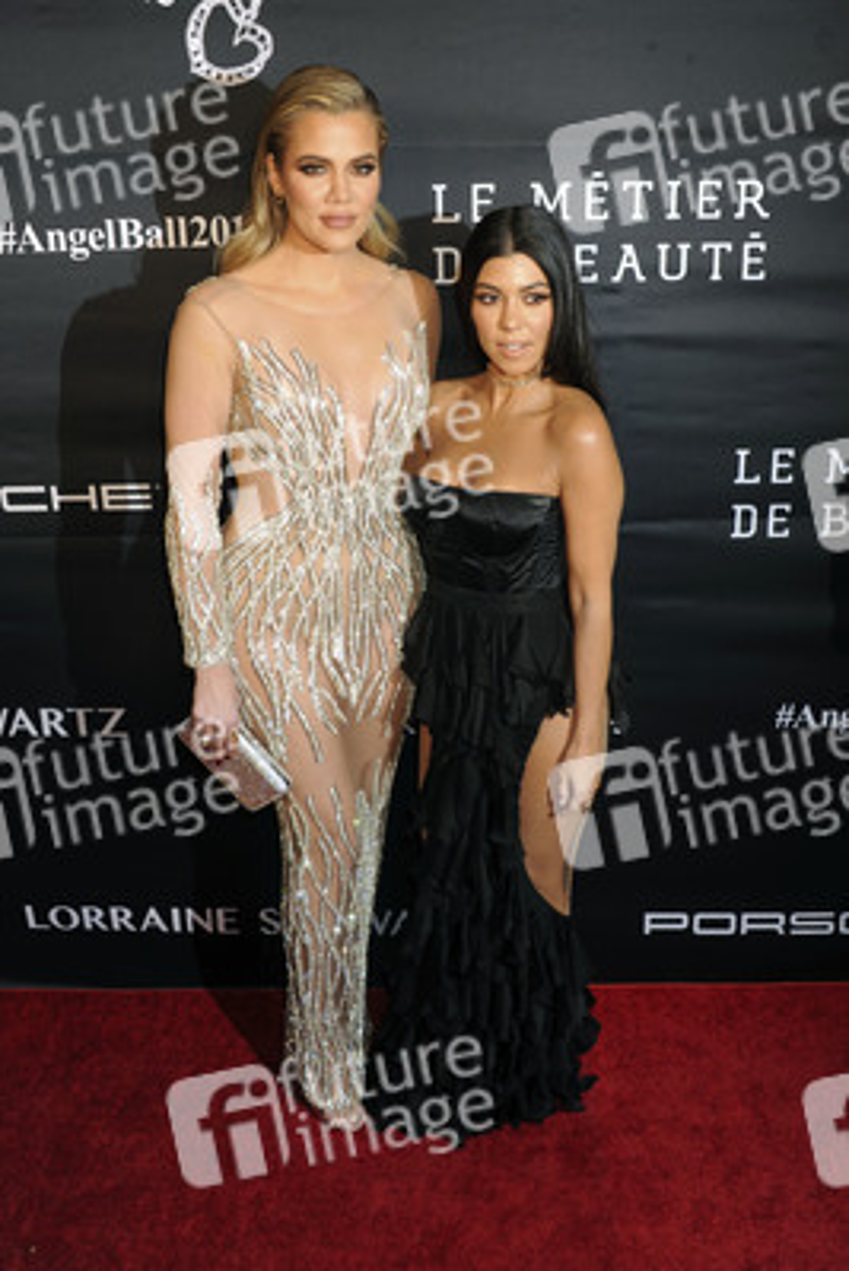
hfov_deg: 41.1
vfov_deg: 58.7
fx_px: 1131
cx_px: 424
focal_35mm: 32
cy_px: 636
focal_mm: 32
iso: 800
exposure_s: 1/250
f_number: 7.1
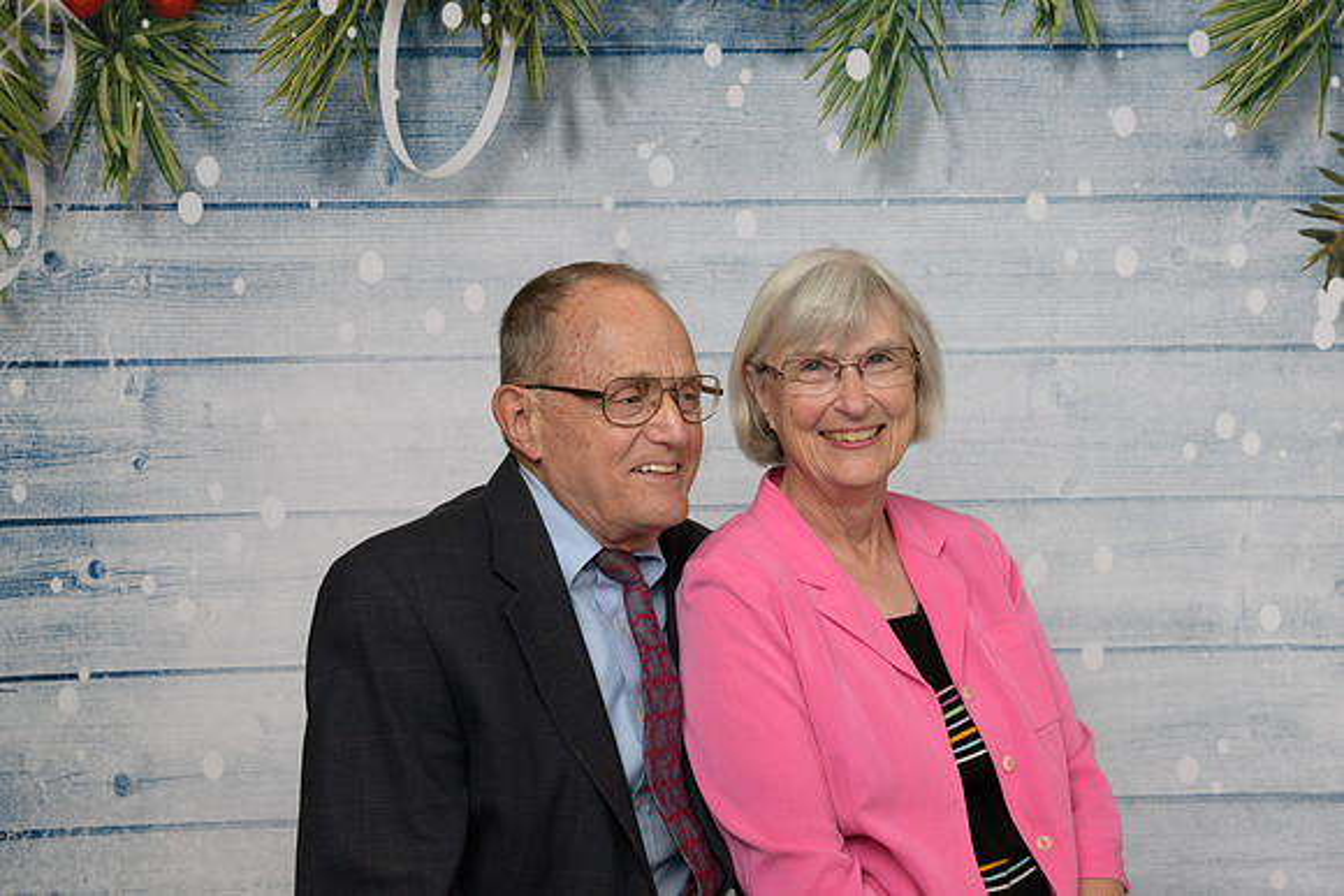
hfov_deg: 44.7
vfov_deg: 30.7
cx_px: 681
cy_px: 442
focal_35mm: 44
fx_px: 1635
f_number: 10
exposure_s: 1/125
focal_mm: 38
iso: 400
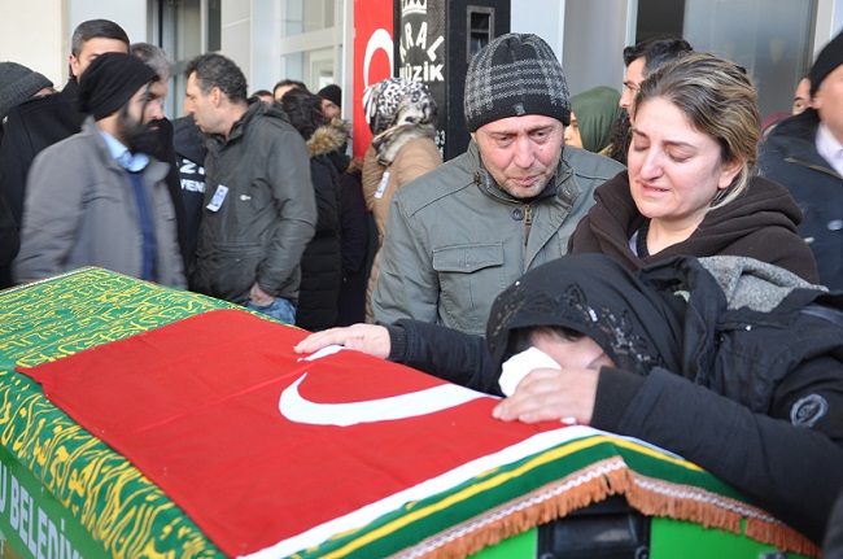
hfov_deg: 33.5
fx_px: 1403
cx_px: 422
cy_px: 280
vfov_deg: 22.5
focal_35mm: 60
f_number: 5.6
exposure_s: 1/30
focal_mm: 40
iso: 400
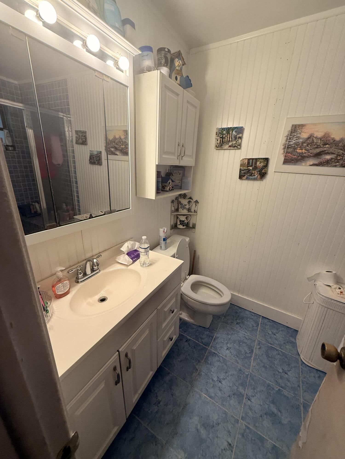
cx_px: 172
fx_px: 186
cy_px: 230
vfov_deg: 102.1
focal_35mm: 14
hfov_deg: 85.7
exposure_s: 1/120
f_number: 2.2
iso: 200
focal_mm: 2.22
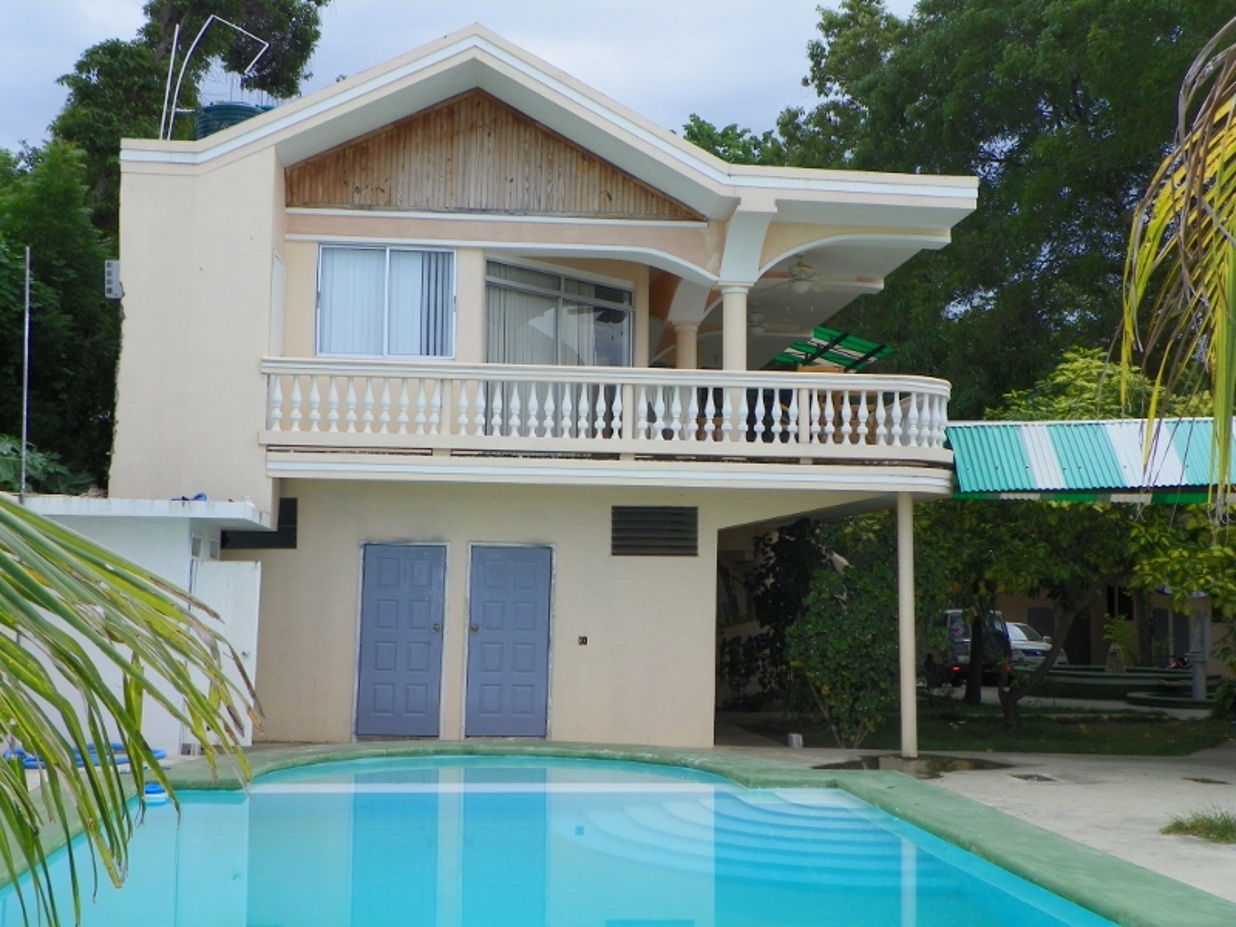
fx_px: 1571
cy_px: 464
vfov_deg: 32.9
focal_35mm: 44
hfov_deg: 42.9
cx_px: 618
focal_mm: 7.9
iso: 64
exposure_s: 1/160
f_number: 4
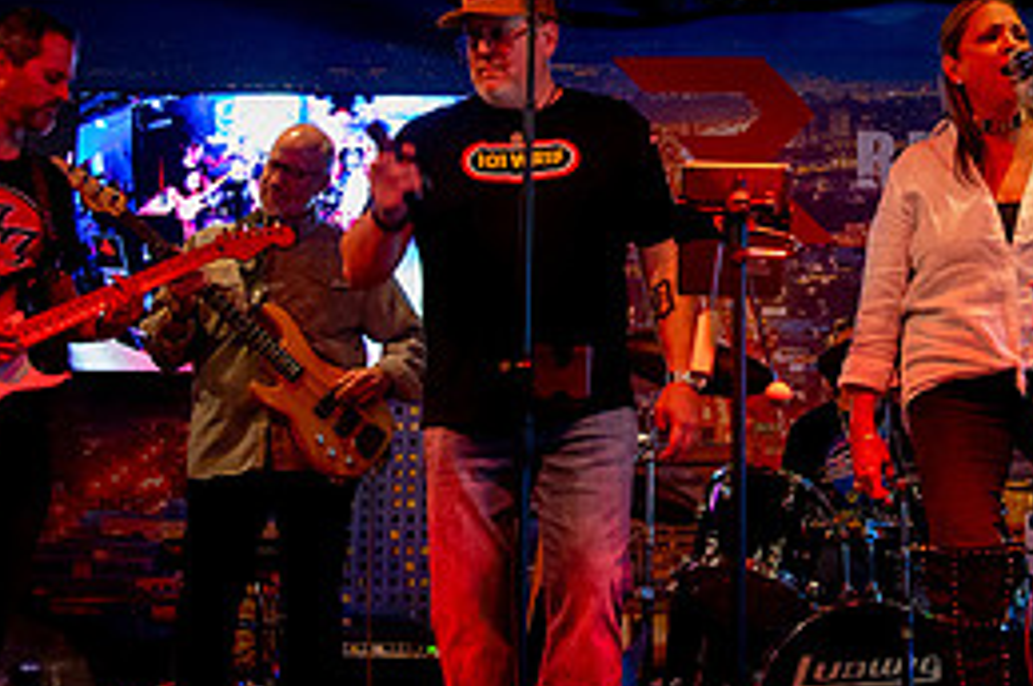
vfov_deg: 20.4
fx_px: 1891
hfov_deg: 30.2
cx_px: 736
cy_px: 171
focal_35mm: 66
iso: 6400
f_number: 4
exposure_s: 1/60
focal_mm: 24
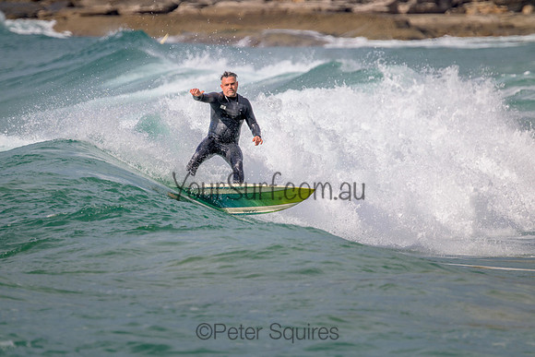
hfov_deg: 3.0
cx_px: 268
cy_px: 178
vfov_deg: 2.0
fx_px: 10256
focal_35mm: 690
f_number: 11
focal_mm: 690
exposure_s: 1/1600
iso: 560
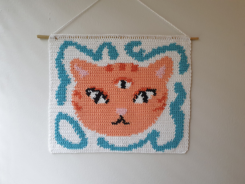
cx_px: 122
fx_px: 184
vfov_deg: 53.1
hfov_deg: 67.3
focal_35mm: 26
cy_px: 92
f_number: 2.4
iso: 200
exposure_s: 1/60
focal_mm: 4.3
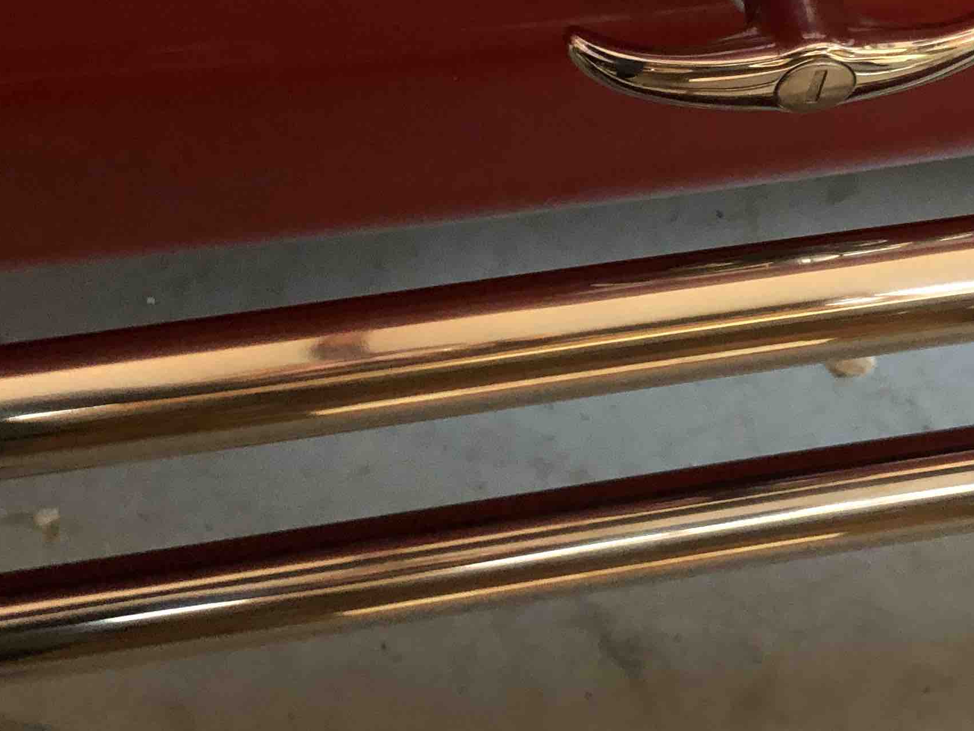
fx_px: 1857
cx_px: 762
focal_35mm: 66
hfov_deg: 28.8
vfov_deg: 21.8
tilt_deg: -52.0
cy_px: 91
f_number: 1.8
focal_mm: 4
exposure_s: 1/4
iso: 125
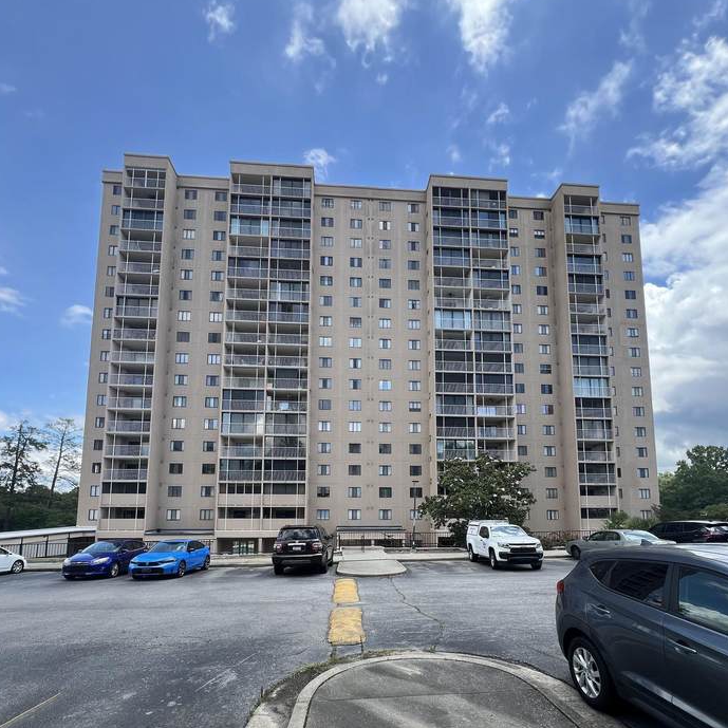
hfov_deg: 87.4
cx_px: 370
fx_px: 381
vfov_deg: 85.5
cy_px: 460
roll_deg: -0.3
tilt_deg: +6.8
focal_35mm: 16
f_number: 1.8
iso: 32
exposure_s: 1/579
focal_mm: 1.57
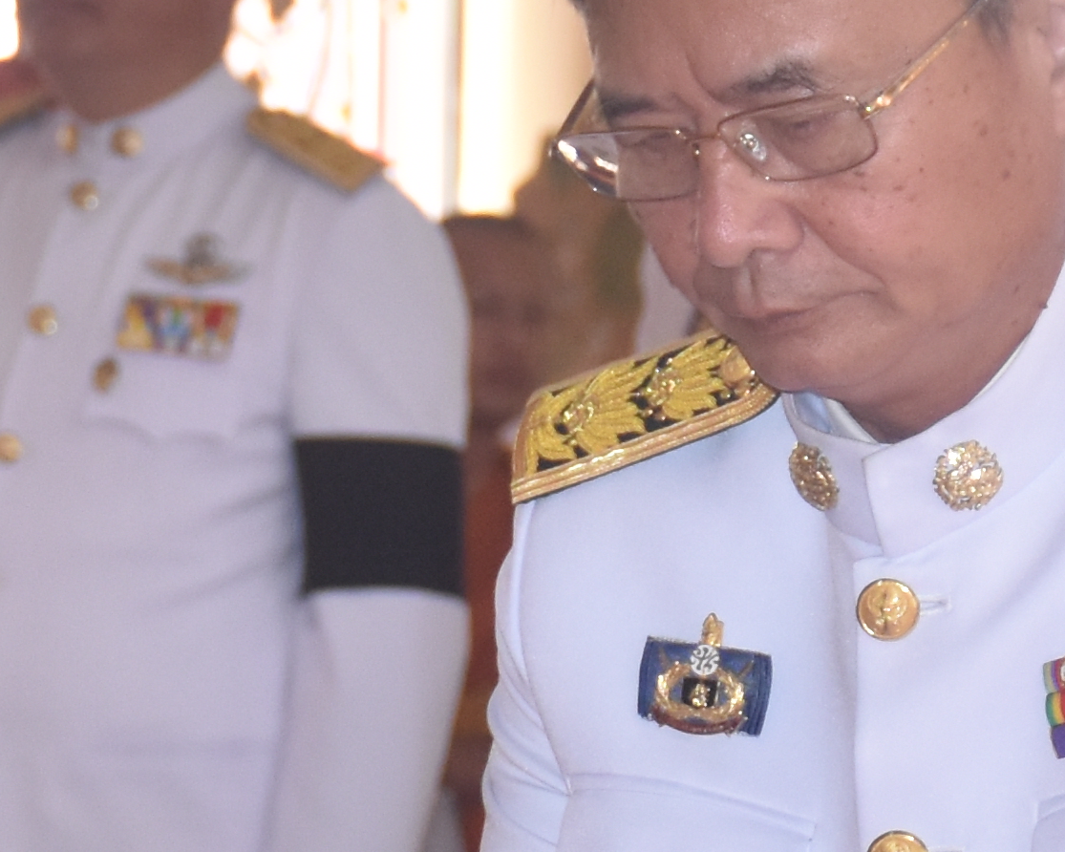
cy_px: 1017
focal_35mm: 394
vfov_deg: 3.9
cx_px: 870
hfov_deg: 4.9
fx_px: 12419
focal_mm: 52
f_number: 5.6
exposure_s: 1/125
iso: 800
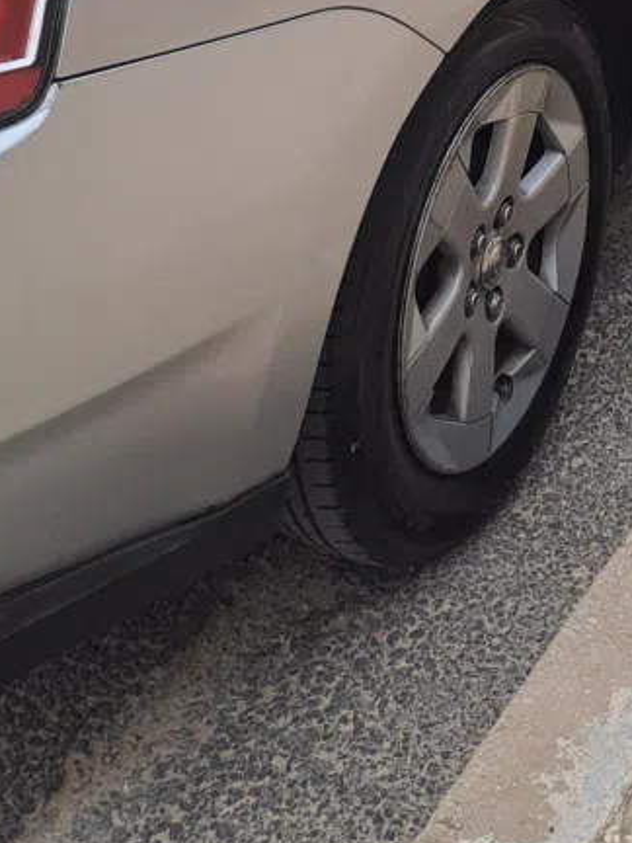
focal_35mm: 79
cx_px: 513
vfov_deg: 21.9
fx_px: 1923
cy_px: -300
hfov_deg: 18.5
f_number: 1.8
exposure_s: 1/758
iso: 32
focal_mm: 4.65
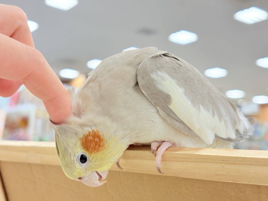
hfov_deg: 36.8
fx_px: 403
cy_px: 100
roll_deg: -3.4
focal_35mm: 52
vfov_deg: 28.0
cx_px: 134
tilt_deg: +10.5
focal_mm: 5.96
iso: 100
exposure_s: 1/100
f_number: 1.6
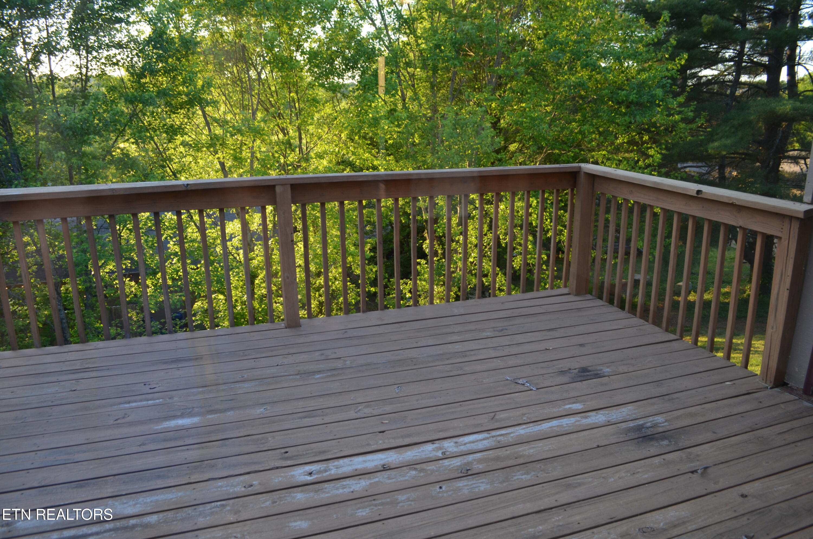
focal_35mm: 27
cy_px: 270
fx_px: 608
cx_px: 406
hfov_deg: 67.5
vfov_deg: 47.7
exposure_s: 1/100
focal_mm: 18
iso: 400
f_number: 5
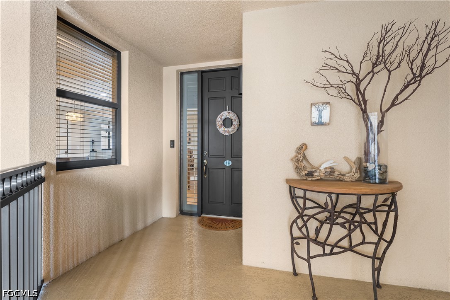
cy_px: 150
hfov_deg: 92.9
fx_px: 214
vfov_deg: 70.2
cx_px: 225
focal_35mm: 17
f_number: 9
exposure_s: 2.5
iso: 400
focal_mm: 17.1
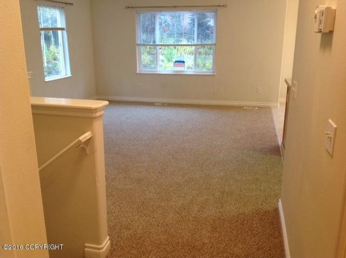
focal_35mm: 35
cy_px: 129
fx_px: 349
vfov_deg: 40.6
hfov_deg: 52.7
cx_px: 173
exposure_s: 1/15
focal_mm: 4.28
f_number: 2.4
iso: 125
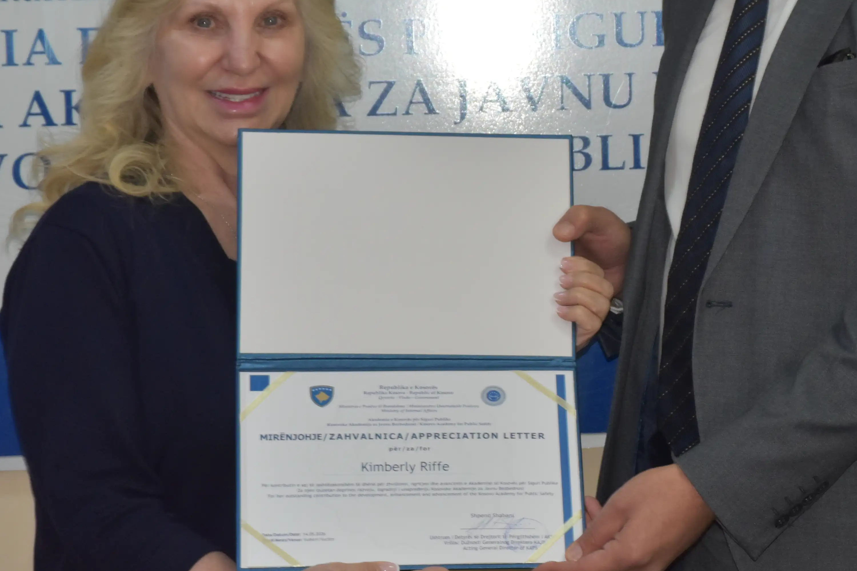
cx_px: 624
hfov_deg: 8.6
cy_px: 106
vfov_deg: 5.7
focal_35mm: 240
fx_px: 5713
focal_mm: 80
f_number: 5.6
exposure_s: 1/60
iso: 900
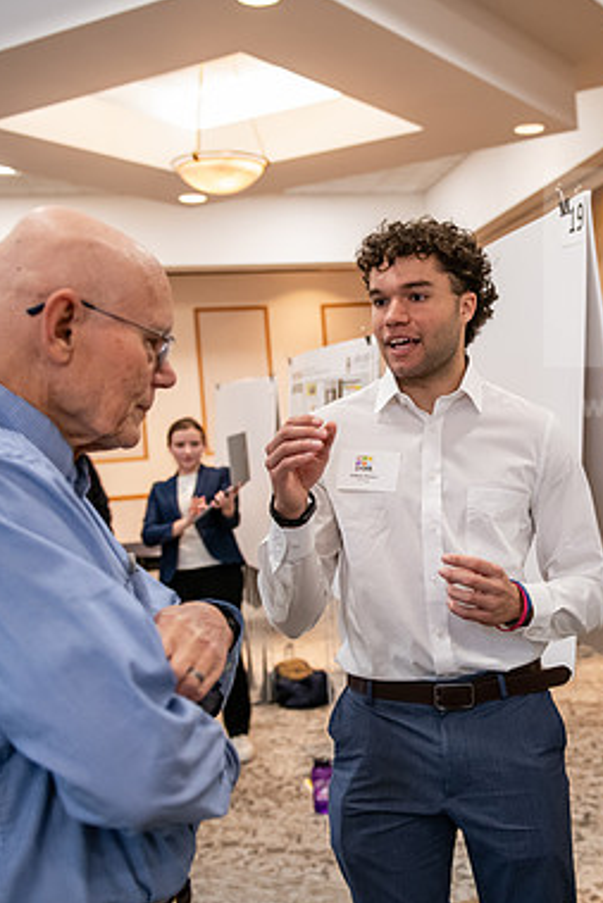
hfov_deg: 27.1
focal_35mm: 49
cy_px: 456
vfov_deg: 40.3
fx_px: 1230
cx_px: 472
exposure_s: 1/125
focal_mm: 32
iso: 1600
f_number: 3.2
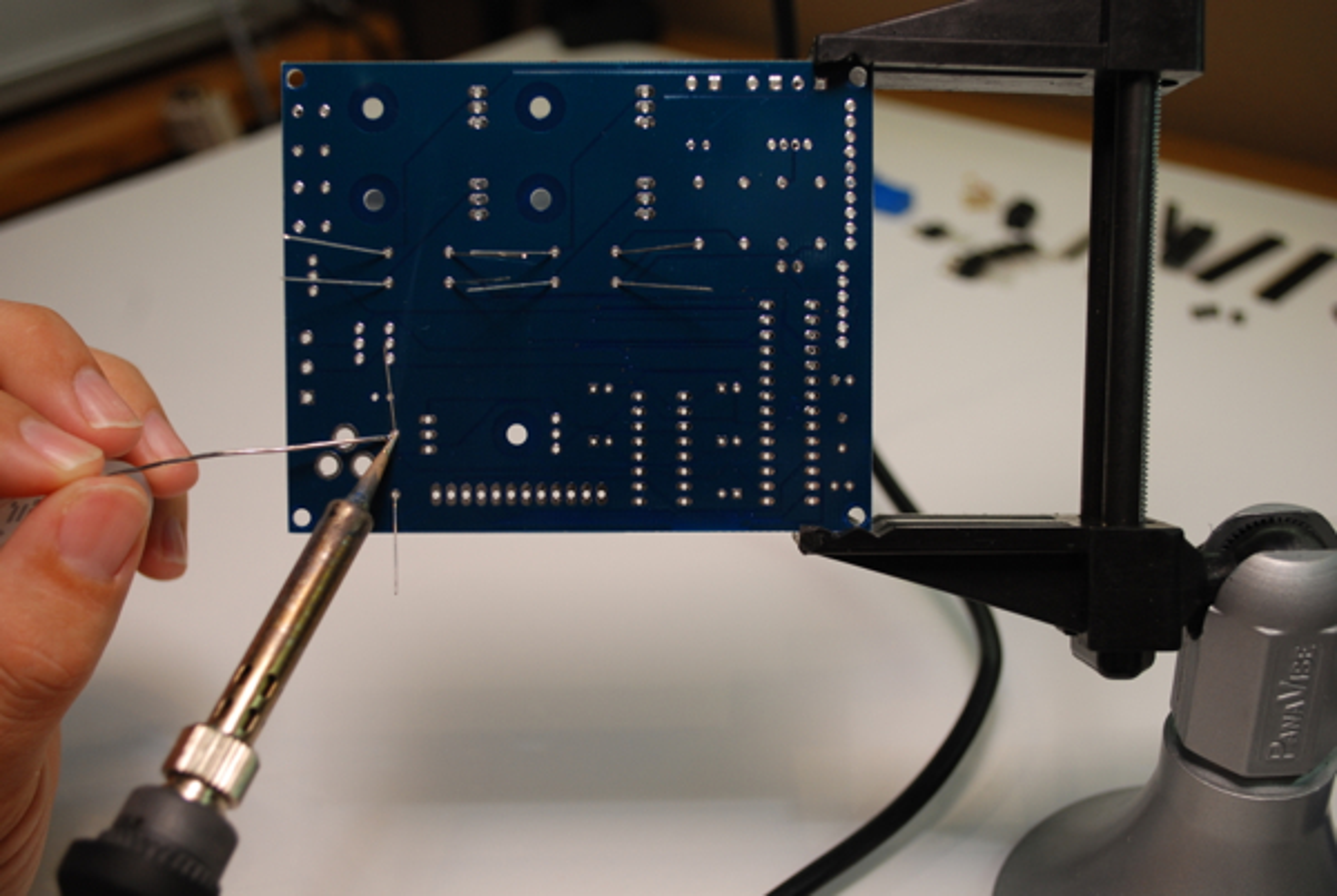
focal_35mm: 45
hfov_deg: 43.5
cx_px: 668
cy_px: 448
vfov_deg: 30.0
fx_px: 1674
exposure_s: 1/60
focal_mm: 30
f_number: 4.8
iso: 200
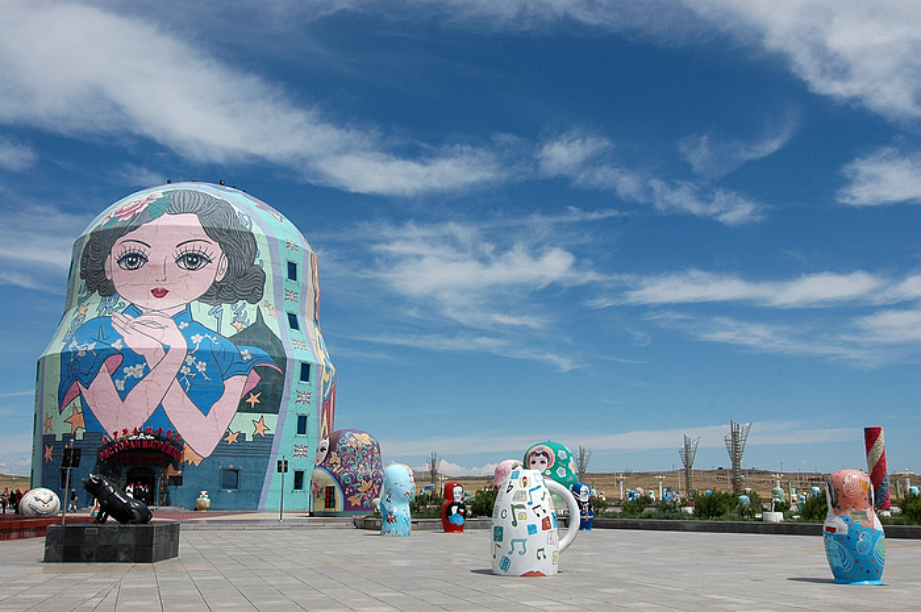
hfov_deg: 53.2
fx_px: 920
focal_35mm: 36
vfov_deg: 36.8
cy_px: 306
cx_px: 460
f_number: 11
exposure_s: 1/500
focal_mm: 24
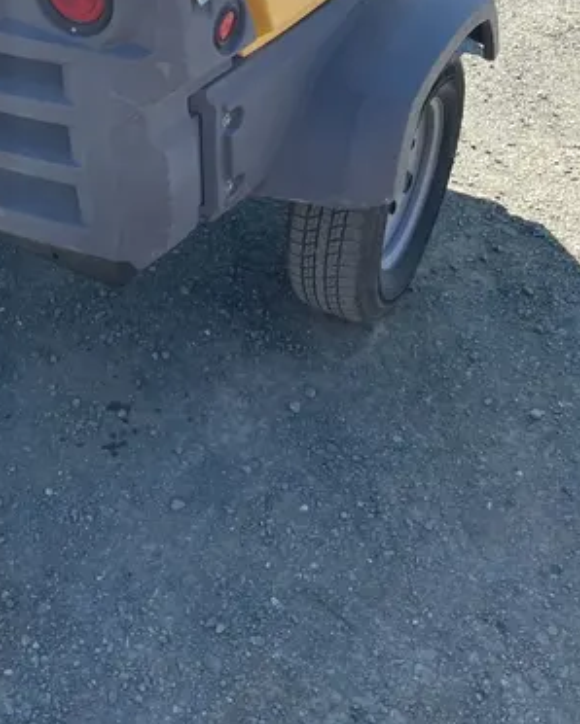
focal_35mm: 50
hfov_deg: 29.7
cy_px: 79
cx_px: 134
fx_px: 1072
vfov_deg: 35.2
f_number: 1.6
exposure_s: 1/2174
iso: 50
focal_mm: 4.2
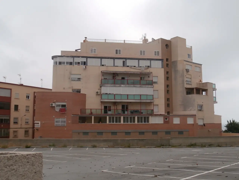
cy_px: 90
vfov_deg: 37.7
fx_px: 262
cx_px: 120
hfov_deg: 49.0
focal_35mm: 38
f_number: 3.9
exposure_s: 1/1250
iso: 100
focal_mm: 6.67
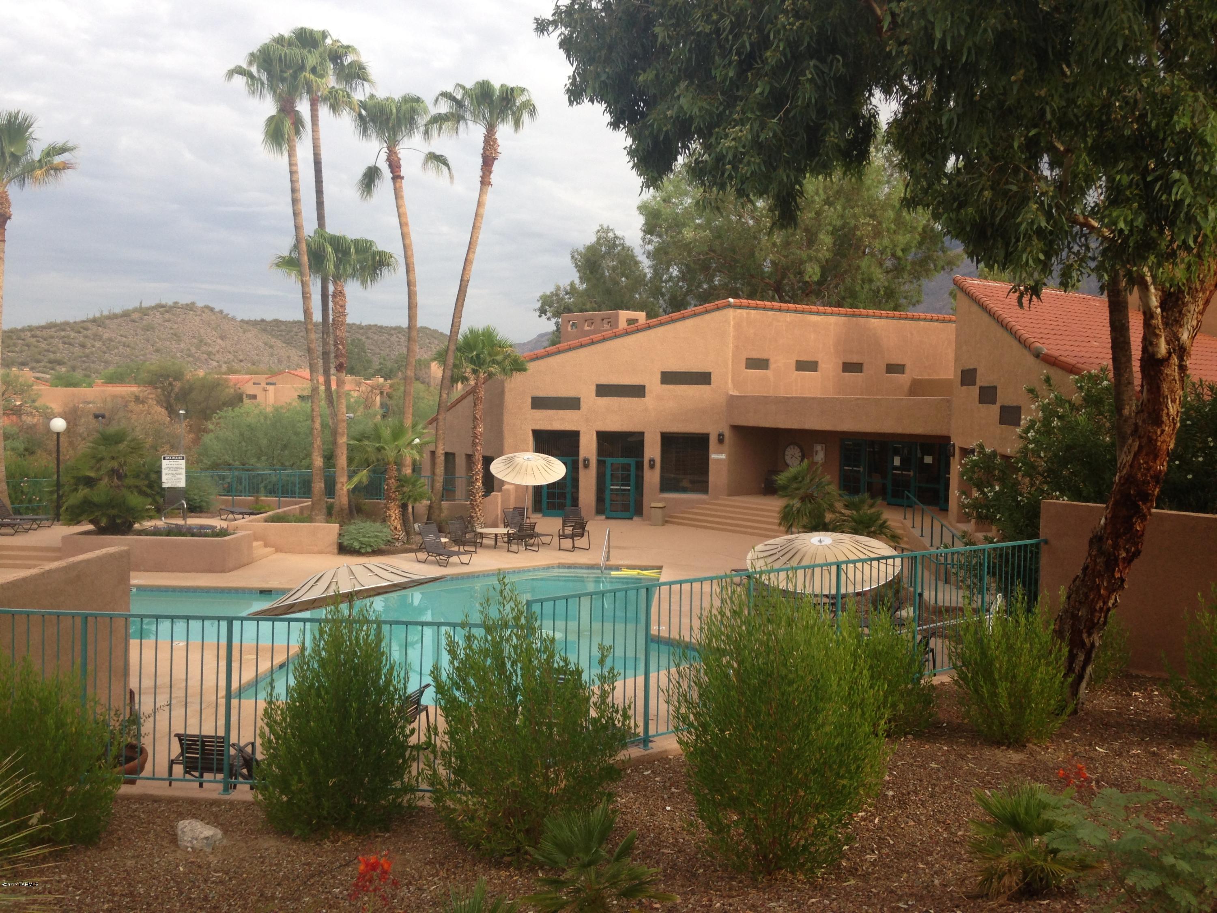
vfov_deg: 42.9
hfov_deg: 55.4
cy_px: 456
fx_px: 1160
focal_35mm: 33
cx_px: 608
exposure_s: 1/577
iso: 64
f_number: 2.4
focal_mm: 4.12
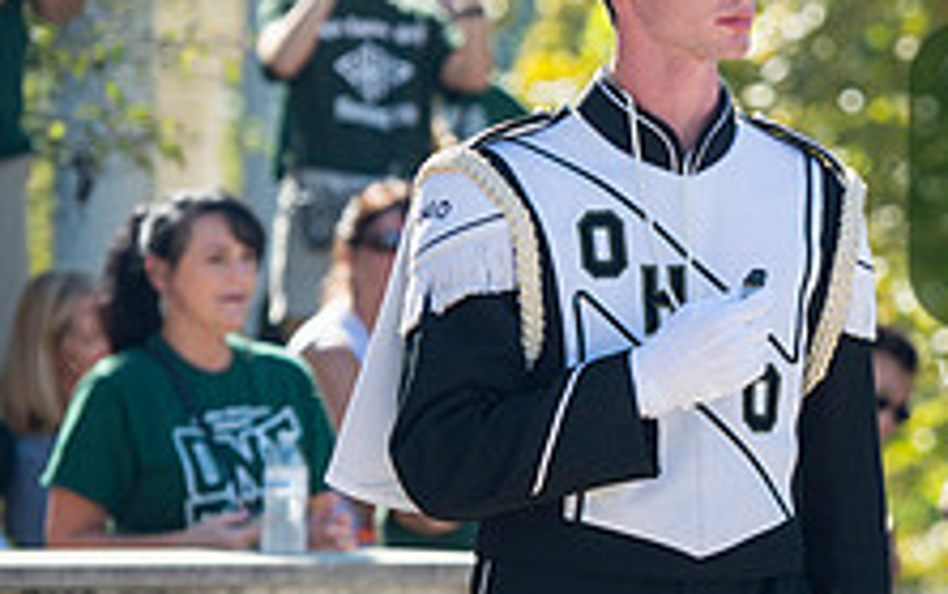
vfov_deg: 3.7
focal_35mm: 359
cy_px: 218
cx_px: 1230
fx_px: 9280
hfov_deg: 5.8
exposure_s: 1/1000
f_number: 4.5
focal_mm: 135
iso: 200
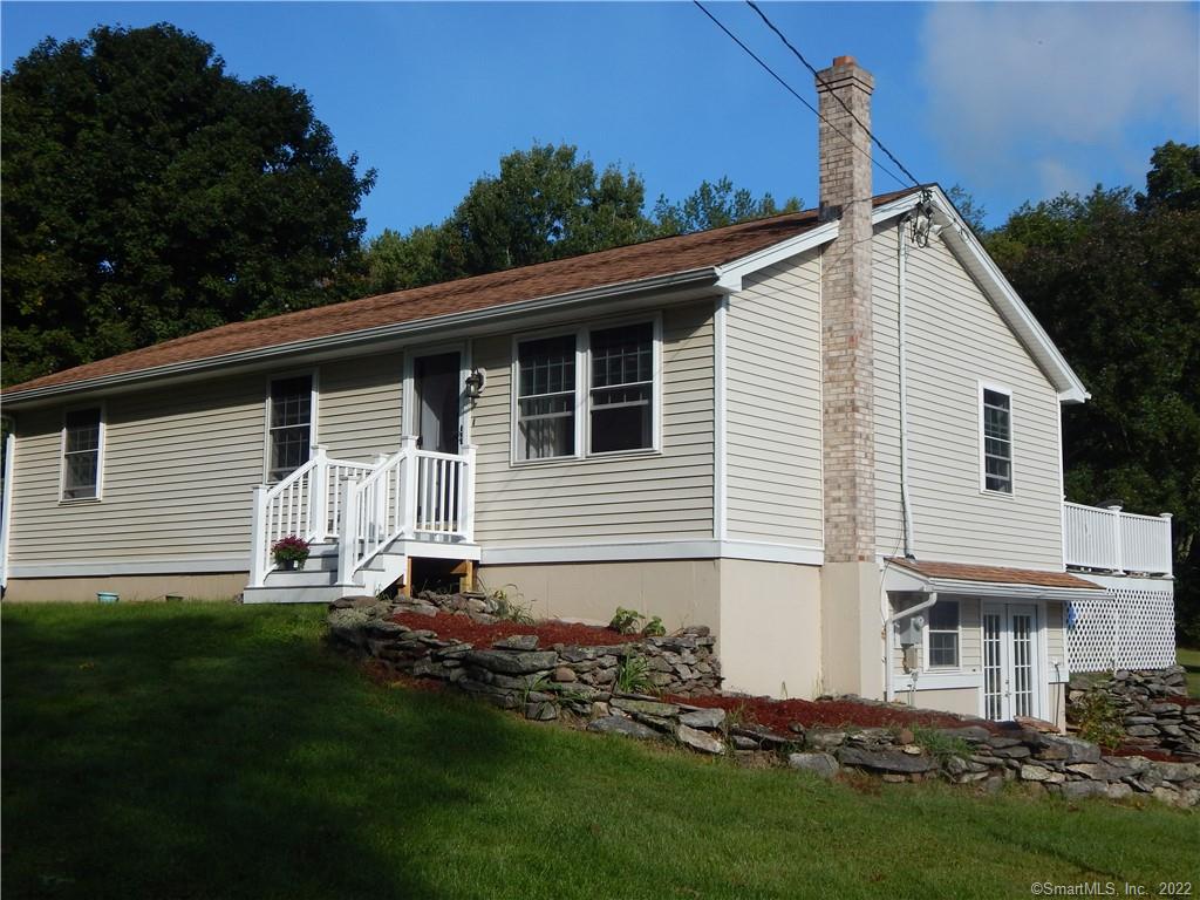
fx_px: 1491
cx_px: 600
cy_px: 450
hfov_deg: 43.9
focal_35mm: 43
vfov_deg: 33.6
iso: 125
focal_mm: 7.7
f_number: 7.1
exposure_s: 1/800
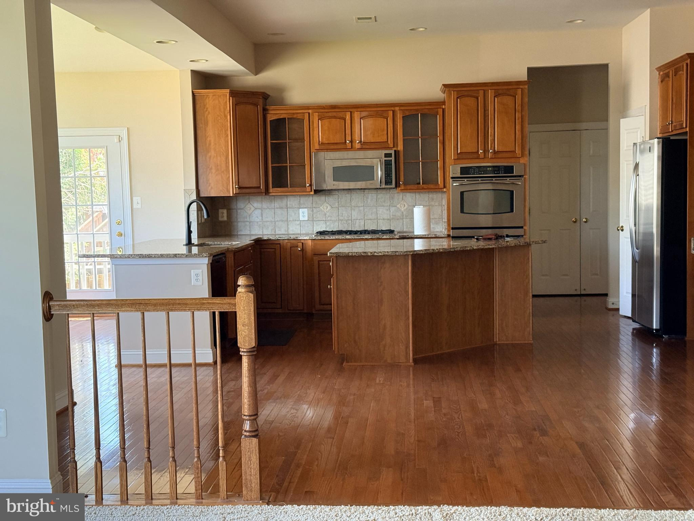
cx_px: 347
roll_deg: +1.5
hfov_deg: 39.7
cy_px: 260
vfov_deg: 30.3
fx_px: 962
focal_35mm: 48
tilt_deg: -3.6
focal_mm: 6.76
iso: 160
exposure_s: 1/98
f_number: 1.78
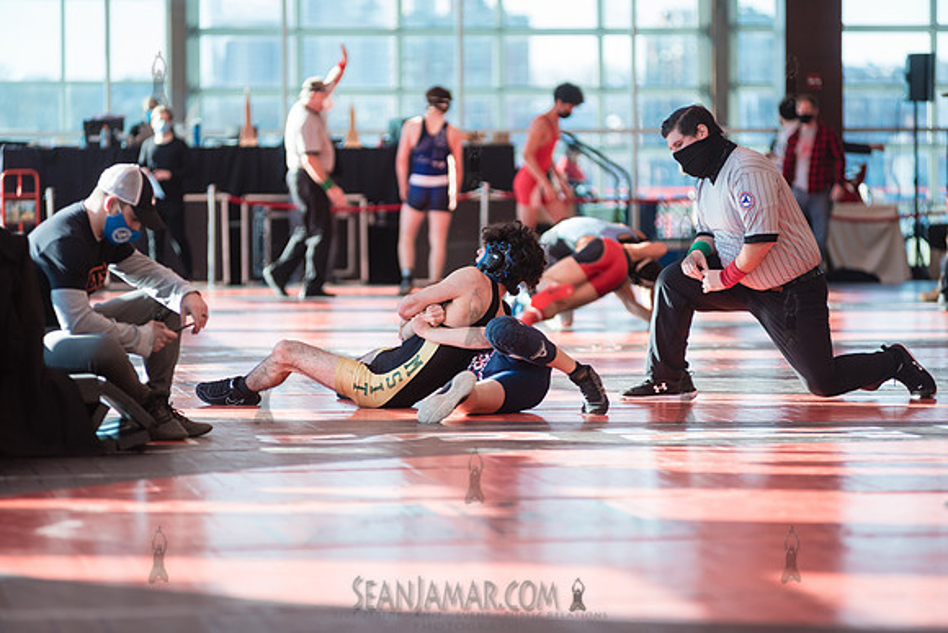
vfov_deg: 6.9
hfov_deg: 10.3
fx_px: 5268
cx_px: 474
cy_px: 316
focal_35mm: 200
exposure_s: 1/400
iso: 400
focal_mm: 200
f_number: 4
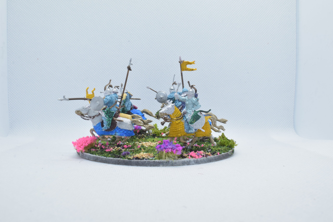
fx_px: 375
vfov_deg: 33.0
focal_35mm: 40
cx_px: 166
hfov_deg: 47.9
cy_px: 111
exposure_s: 1/60
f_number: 20
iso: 800
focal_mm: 27
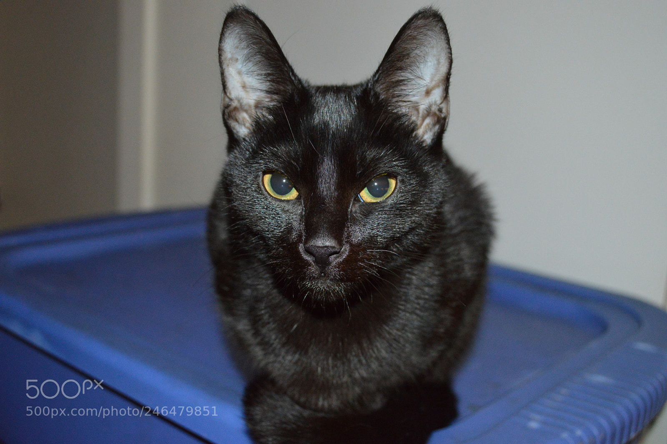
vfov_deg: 31.8
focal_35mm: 42
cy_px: 222
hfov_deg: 46.4
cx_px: 334
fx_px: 778
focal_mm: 28
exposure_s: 1/60
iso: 2000
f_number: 4.5
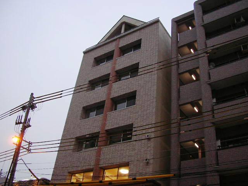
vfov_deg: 37.7
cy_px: 93
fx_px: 272
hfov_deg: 49.0
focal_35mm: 38
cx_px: 124
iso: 108
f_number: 2.9
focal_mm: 5.8
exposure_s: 1/30
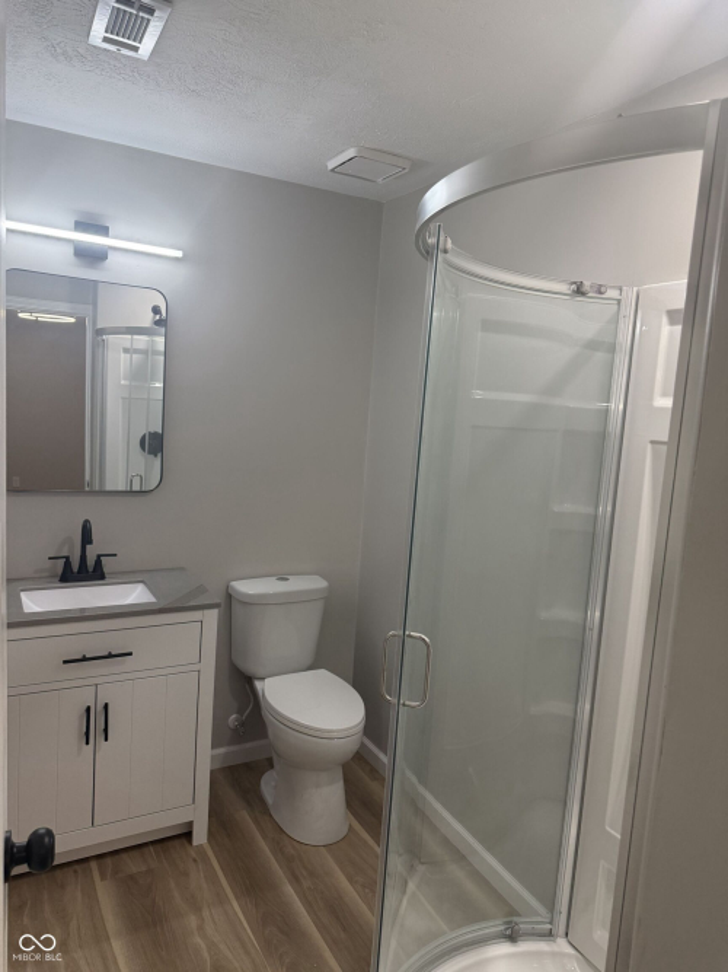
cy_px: 486
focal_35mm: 24
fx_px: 673
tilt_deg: -6.4
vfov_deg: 71.6
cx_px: 364
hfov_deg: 56.8
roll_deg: -4.5
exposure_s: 1/234
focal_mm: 6.76
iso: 200
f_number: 1.78
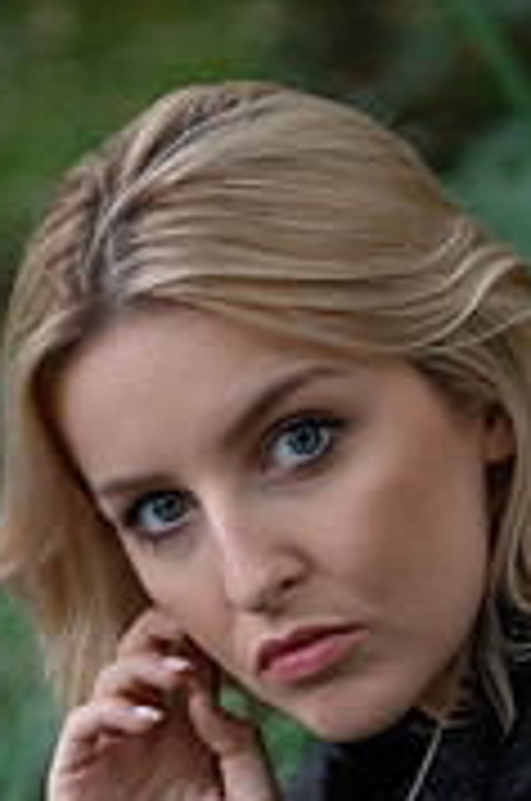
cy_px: 639
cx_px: 322
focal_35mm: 177
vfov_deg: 11.6
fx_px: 3931
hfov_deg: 7.7
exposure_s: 1/80
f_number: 2.8
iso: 250
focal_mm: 70
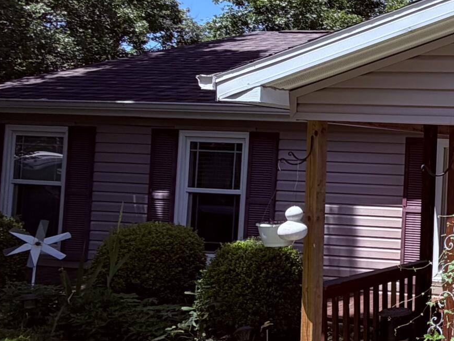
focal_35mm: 48
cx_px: 713
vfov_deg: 30.2
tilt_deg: +2.2
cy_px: 156
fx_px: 629
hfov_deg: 26.2
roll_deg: -2.1
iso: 40
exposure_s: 1/734
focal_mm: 2.22
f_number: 2.2
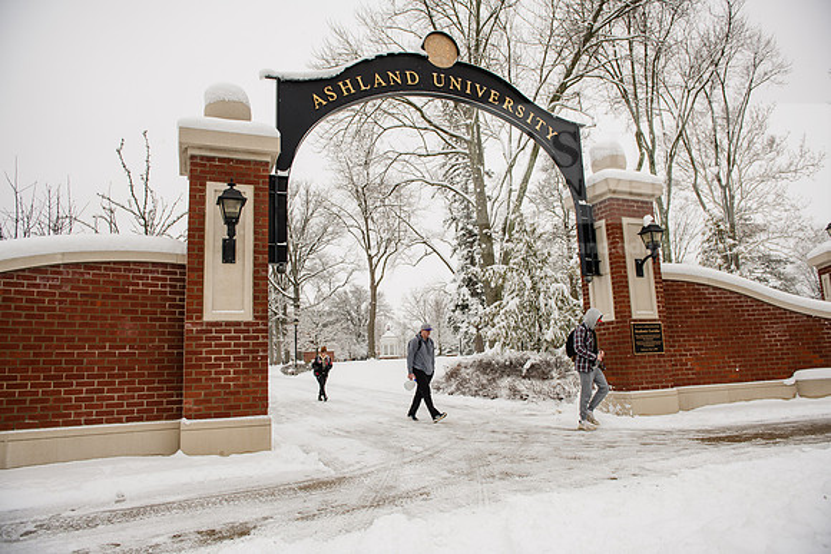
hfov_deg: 73.7
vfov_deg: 53.2
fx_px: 554
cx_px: 416
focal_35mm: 24
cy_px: 277
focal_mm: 24
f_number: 4
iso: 125
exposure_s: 1/500
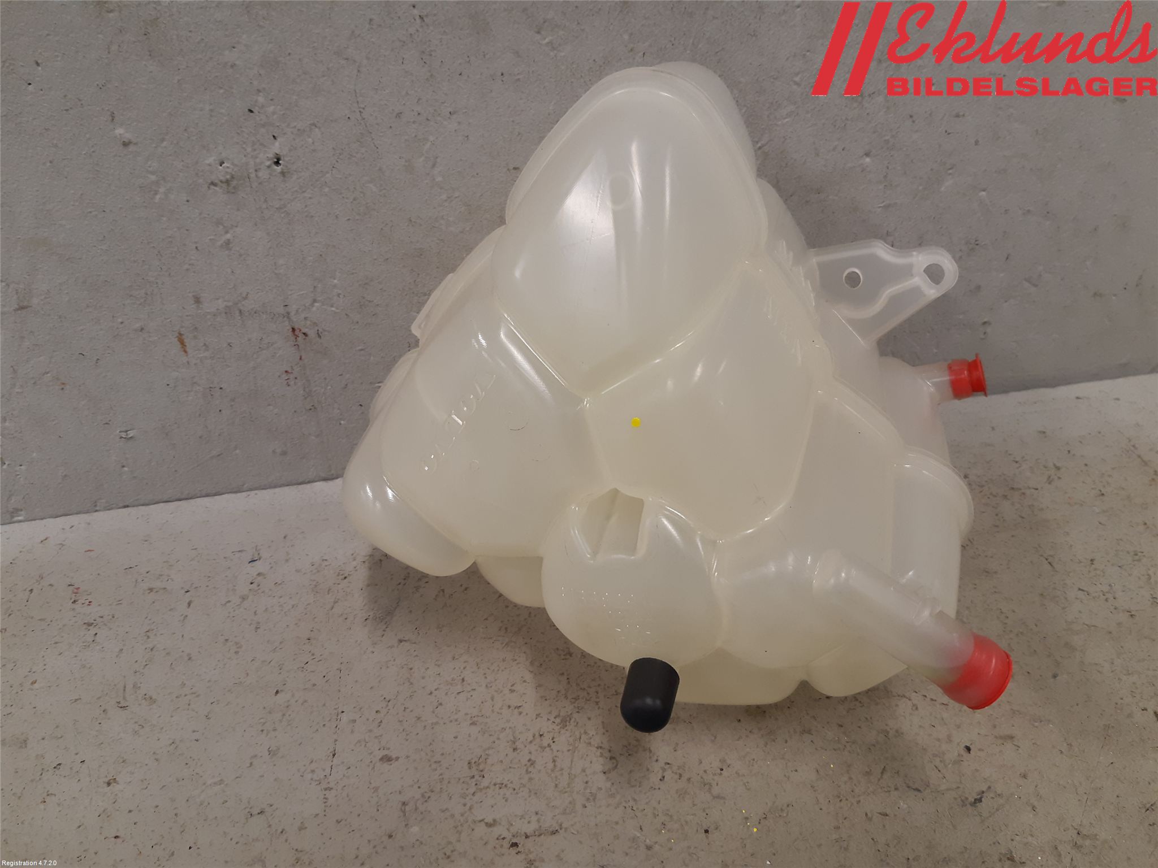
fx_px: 870
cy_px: 434
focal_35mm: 26
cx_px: 579
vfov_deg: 53.1
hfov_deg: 67.3
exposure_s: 1/50
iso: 100
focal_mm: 3.93
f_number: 1.7
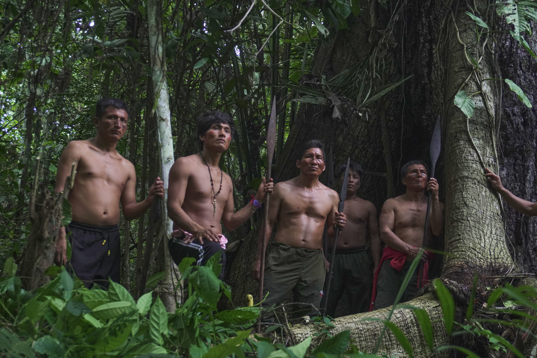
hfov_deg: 40.0
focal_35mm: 50
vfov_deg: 27.3
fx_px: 738
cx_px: 268
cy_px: 179
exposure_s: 1/100
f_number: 5.6
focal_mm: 33
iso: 800
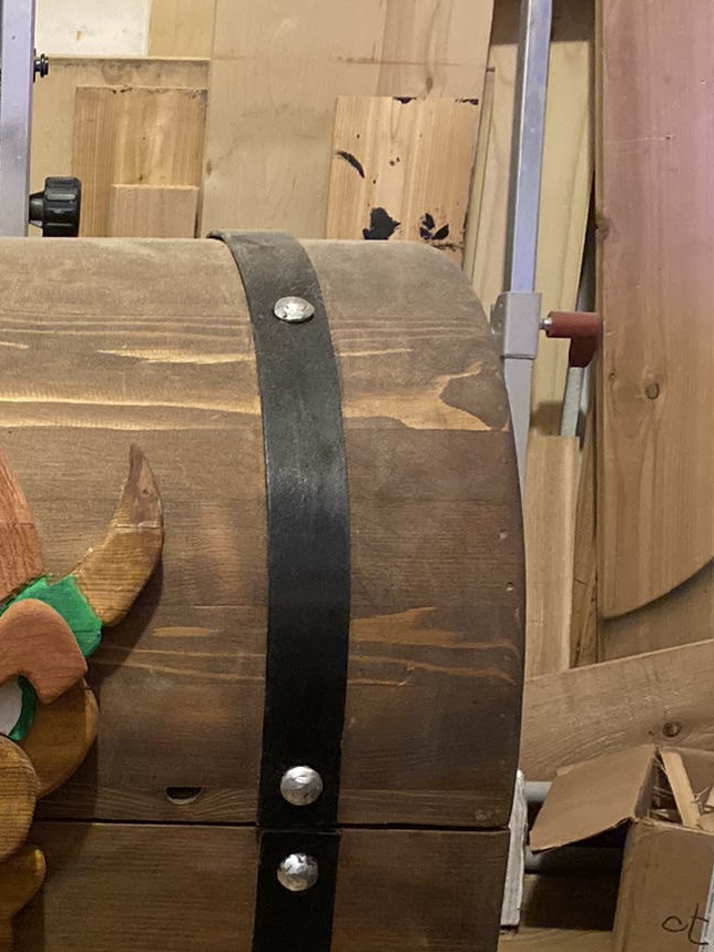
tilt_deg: -18.0
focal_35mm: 62
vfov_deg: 30.4
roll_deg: -1.6
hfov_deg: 22.2
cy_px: 767
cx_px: -100
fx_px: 1706
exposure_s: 1/30
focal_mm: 4.25
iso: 1000
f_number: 1.8
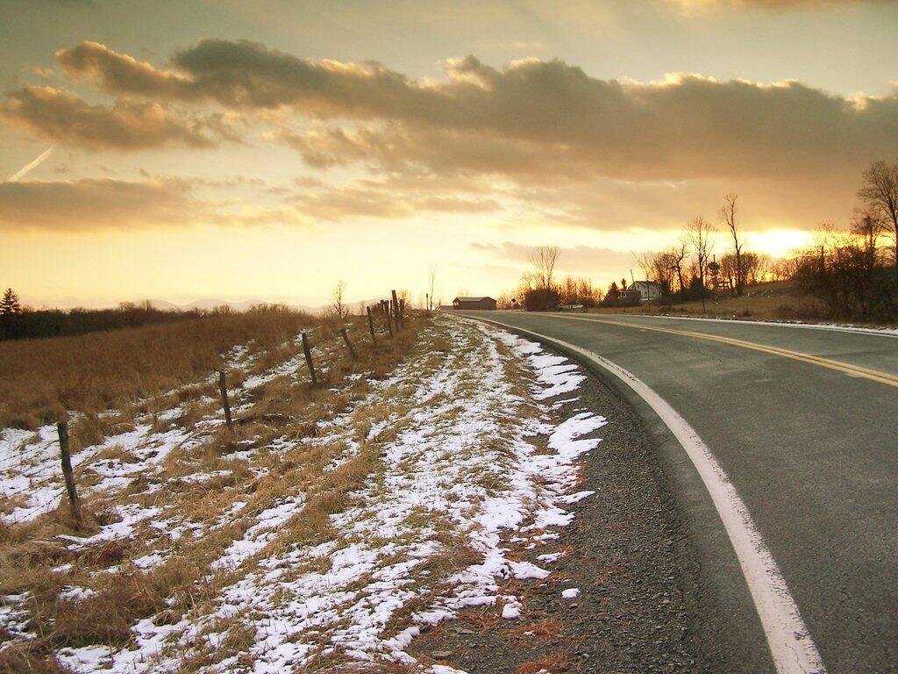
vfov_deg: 37.7
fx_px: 986
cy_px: 337
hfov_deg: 49.0
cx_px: 449
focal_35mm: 38
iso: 80
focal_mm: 6.3
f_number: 2.8
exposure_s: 1/50
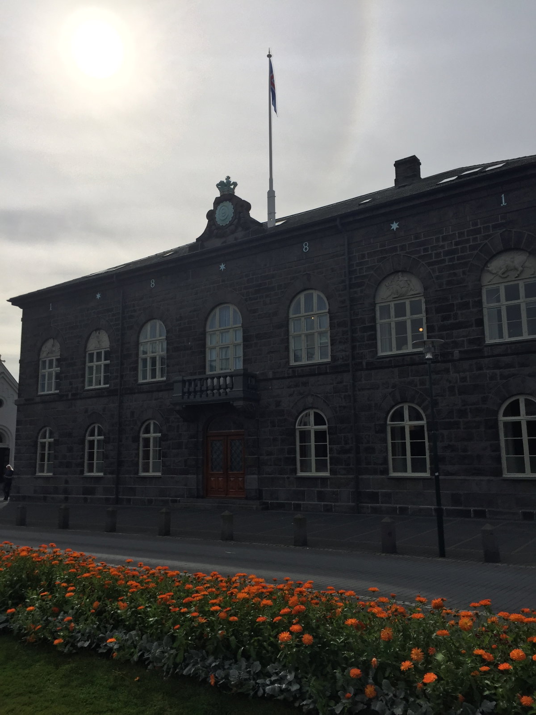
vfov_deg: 61.7
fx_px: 599
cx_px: 268
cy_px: 358
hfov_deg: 48.2
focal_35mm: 29
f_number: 2.2
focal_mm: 4.15
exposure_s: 1/6623
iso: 32
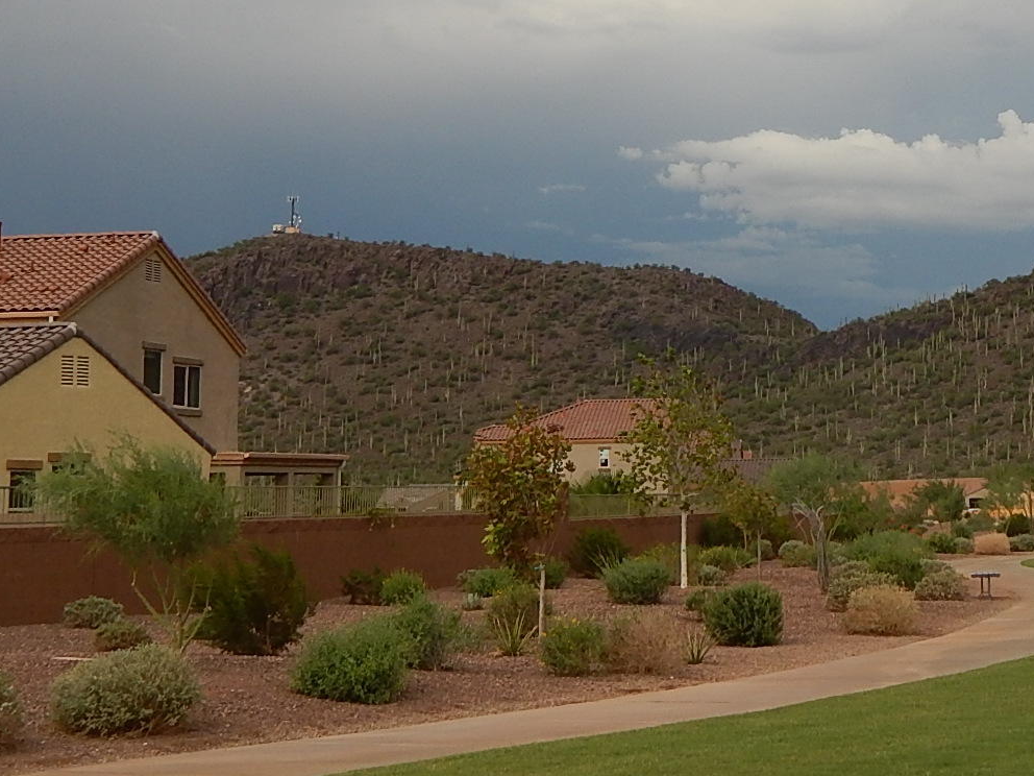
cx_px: 963
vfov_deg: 16.8
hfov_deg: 21.9
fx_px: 2599
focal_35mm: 87
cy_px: 104
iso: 125
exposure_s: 1/800
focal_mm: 6.8
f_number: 3.4
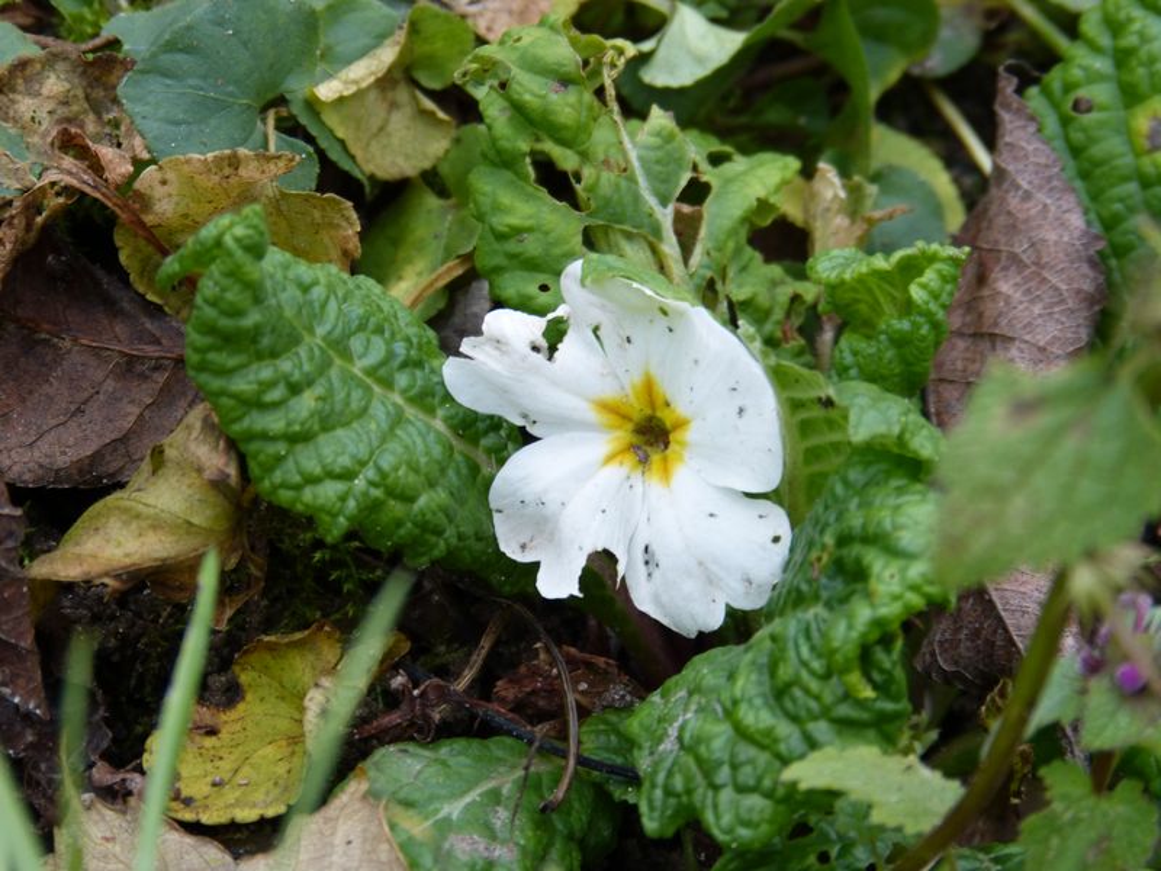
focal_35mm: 161
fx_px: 5400
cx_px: 580
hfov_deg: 12.3
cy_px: 436
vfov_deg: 9.2
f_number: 3.7
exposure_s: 1/80
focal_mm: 29
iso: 160
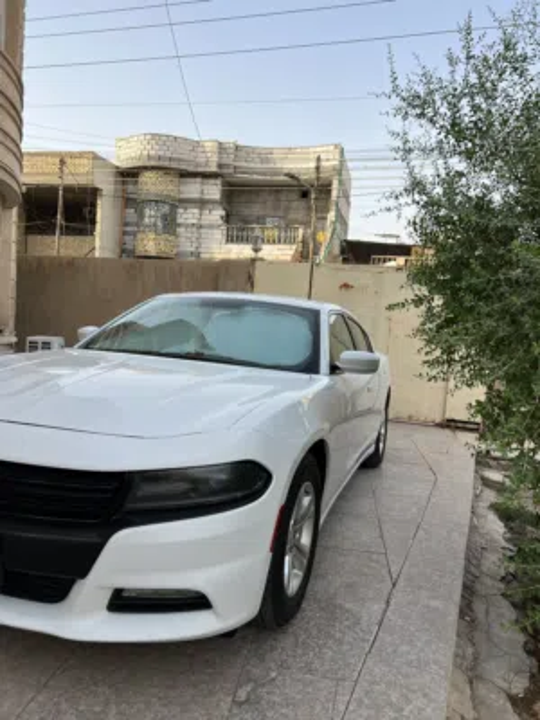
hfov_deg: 53.1
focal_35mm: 26
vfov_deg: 67.3
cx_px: 270
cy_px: 360
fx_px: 541
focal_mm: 5.7
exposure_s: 1/1412
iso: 50
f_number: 1.5
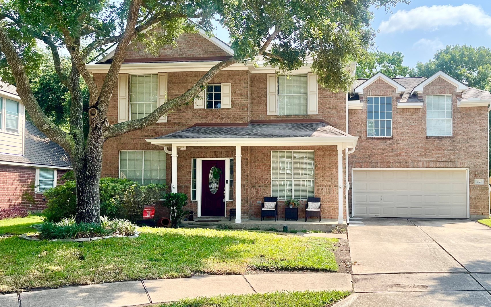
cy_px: 169
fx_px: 442
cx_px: 291
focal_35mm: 33
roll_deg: -0.4
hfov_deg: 57.8
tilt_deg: +1.6
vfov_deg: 38.3
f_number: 1.6
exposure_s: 1/1477
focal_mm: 5.1
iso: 50
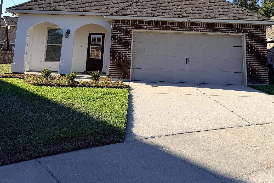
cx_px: 138
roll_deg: -2.6
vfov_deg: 35.5
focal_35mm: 34
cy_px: 4
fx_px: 259
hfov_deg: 55.8
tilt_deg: +10.4
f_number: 1.78
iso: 80
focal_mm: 6.76
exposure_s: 1/3279
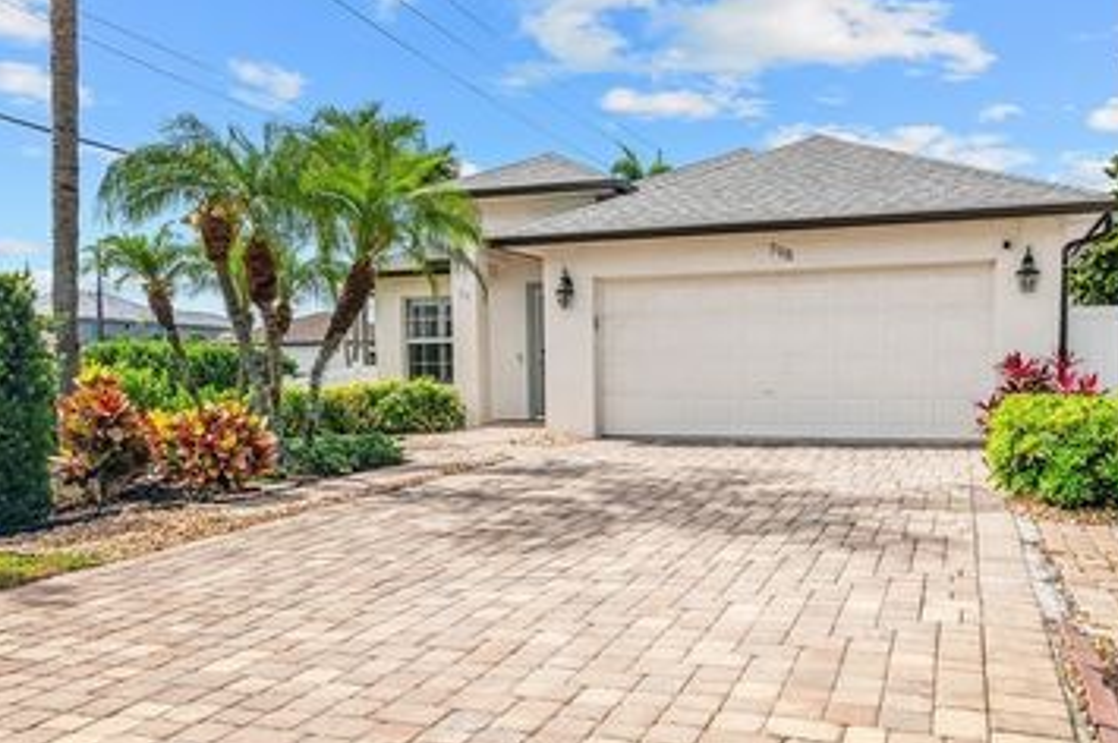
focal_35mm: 31
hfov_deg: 60.1
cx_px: 633
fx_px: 962
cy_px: 345
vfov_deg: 42.2
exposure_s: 1/1000
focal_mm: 22
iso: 320
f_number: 10
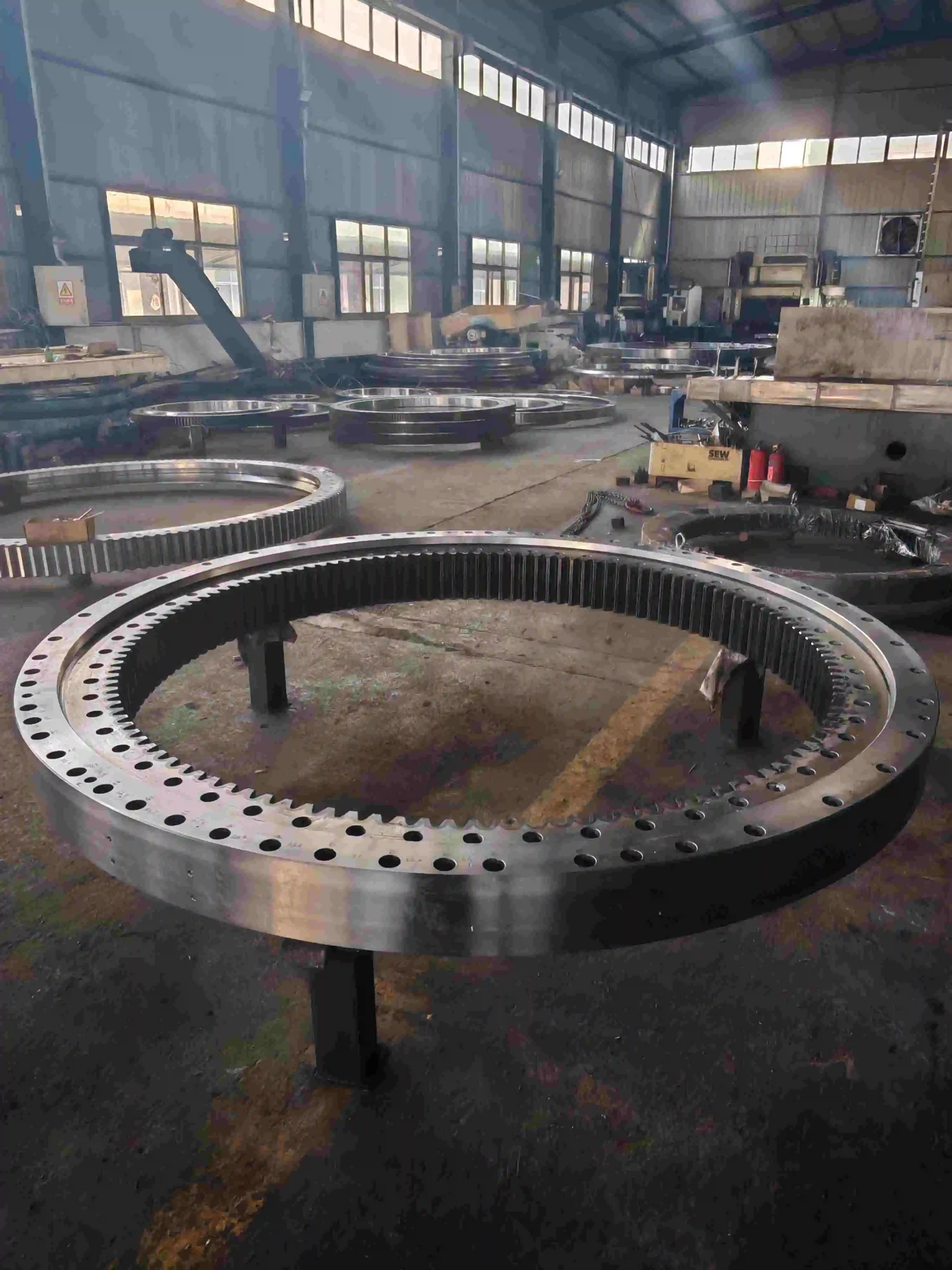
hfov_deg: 54.9
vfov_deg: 69.4
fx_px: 917
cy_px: 635
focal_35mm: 25
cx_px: 476
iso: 125
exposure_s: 1/50
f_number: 2.2
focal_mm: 1.96
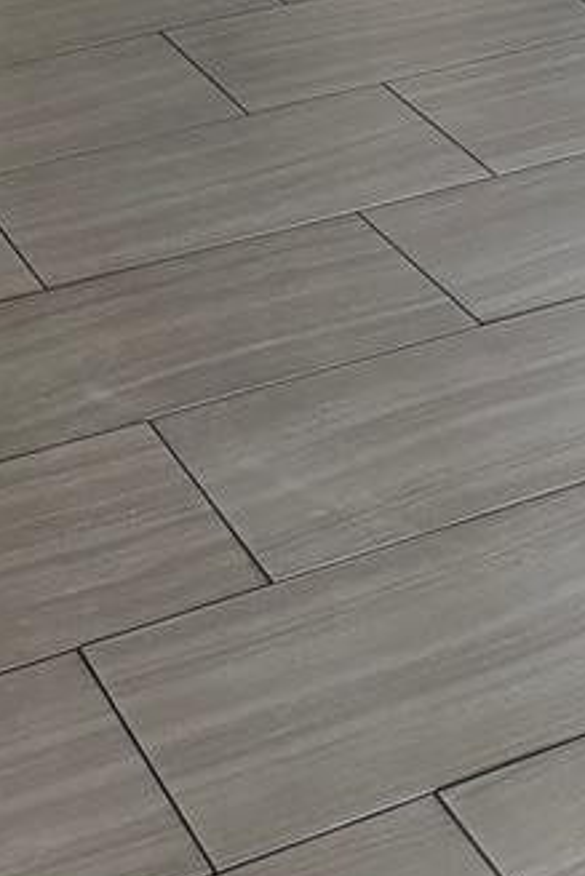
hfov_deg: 13.8
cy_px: -646
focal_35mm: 99
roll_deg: +0.6
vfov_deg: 17.3
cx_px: 254
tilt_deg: -7.7
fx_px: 2410
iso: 100
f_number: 1.6
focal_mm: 5.96
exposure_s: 1/60
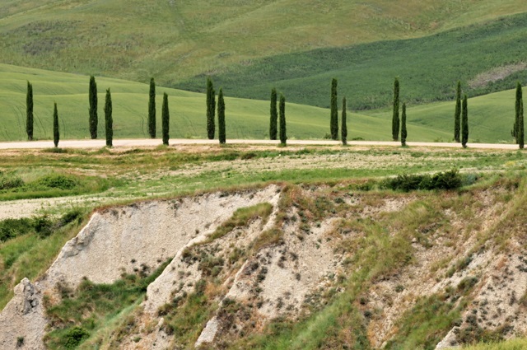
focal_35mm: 248
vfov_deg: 5.5
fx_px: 3618
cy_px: 175
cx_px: 264
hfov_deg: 8.3
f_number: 9
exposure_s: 1/400
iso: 800
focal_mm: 165
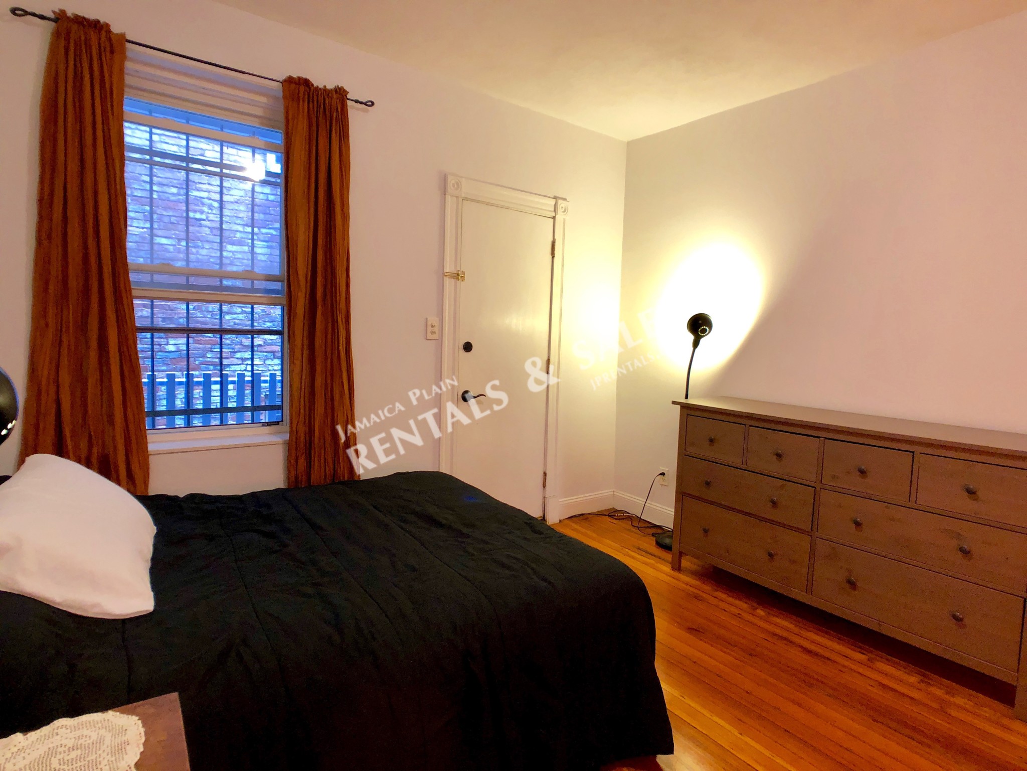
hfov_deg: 63.4
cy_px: 386
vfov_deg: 49.7
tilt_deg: -2.9
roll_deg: -0.6
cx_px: 514
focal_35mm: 28
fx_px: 831
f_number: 1.8
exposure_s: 1/30
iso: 160
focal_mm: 3.99
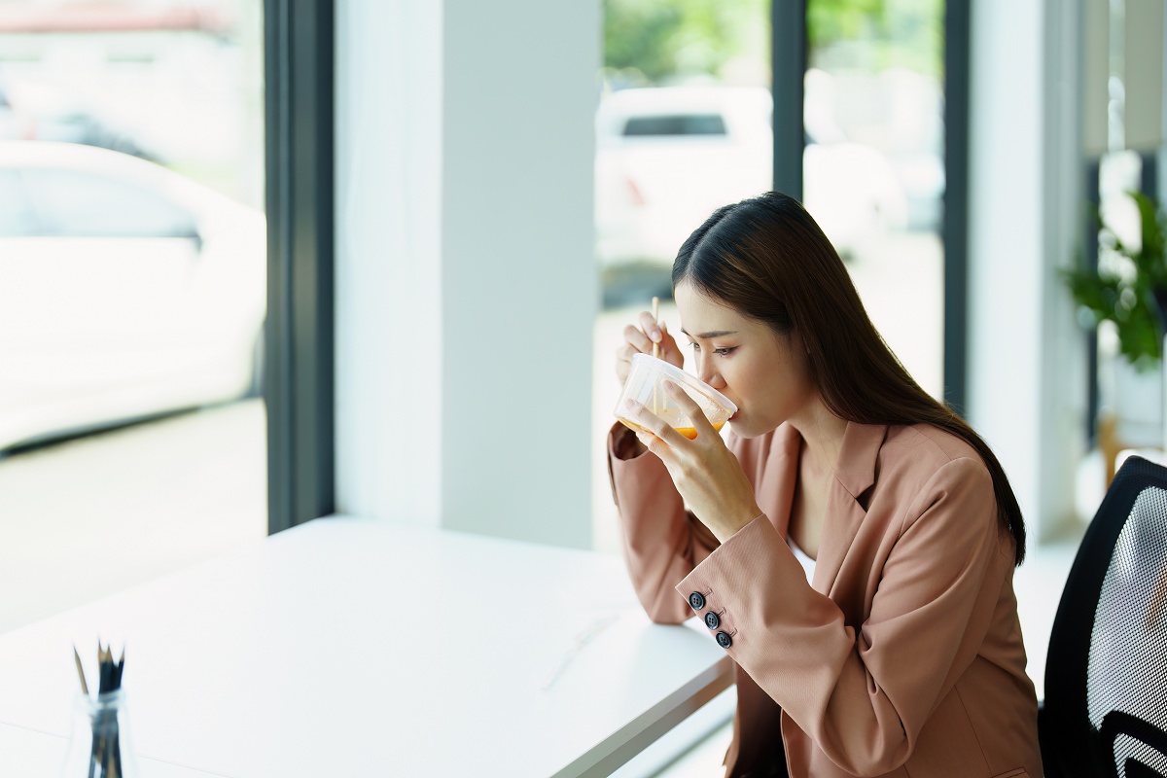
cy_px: 389
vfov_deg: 27.0
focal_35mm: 50
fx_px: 1621
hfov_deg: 39.6
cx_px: 584
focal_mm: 50
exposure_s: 1/2000
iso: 640
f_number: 1.2
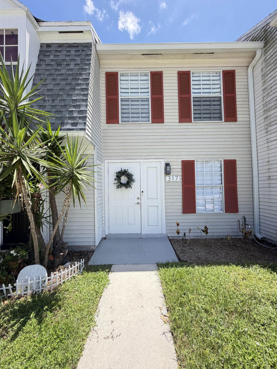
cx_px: 138
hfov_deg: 85.7
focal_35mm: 14
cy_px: 184
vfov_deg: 102.1
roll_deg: +0.8
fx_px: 149
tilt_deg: +1.7
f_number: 2.2
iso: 50
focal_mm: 2.22
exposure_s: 1/502
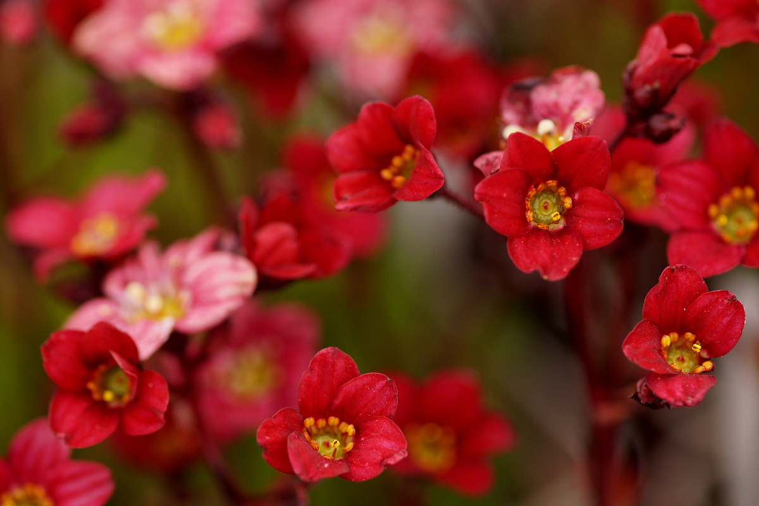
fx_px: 3162
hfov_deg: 13.7
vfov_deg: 9.1
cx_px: 380
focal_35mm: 150
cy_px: 253
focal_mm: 100
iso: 160
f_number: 3.2
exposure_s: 1/160
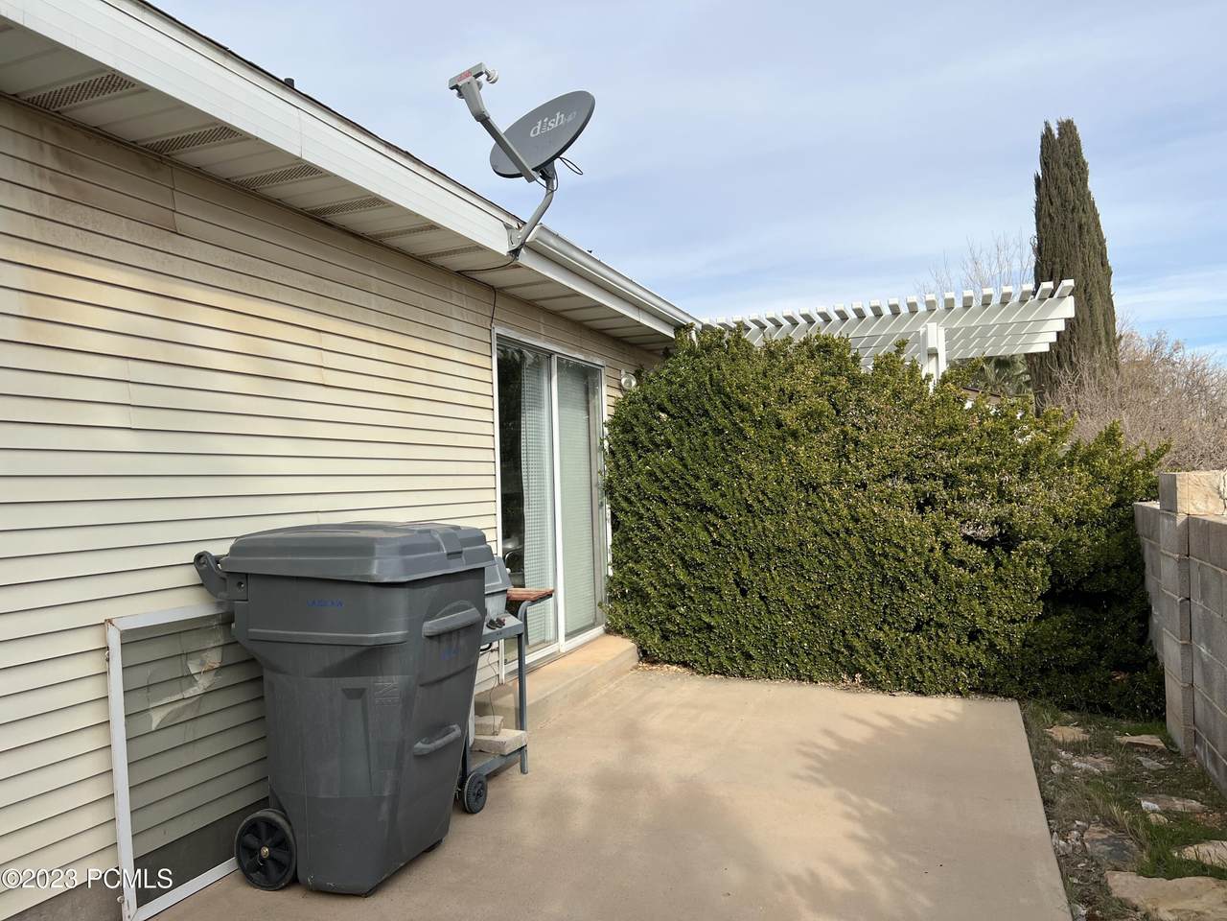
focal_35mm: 26
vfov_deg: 53.1
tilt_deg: +0.8
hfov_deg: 67.3
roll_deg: +2.2
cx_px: 614
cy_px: 460
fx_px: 922
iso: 50
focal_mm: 5.7
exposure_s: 1/3571
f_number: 1.5
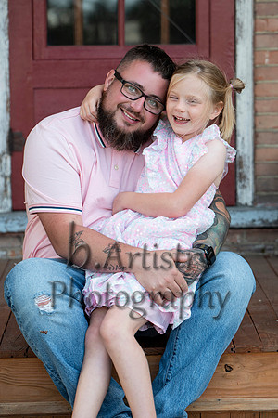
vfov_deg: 16.8
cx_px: 139
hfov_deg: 11.2
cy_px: 209
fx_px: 1413
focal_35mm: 122
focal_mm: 122
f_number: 4
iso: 200
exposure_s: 1/125
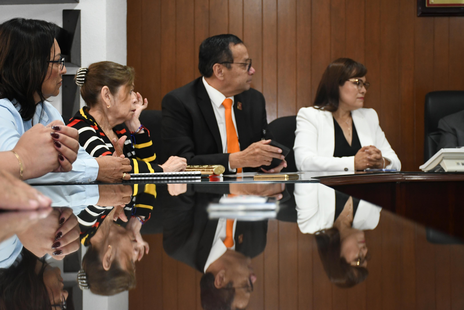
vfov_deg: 20.3
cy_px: 155
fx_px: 863
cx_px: 232
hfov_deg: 30.1
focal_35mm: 67
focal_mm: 45
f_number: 4.5
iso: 2500
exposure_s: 1/100
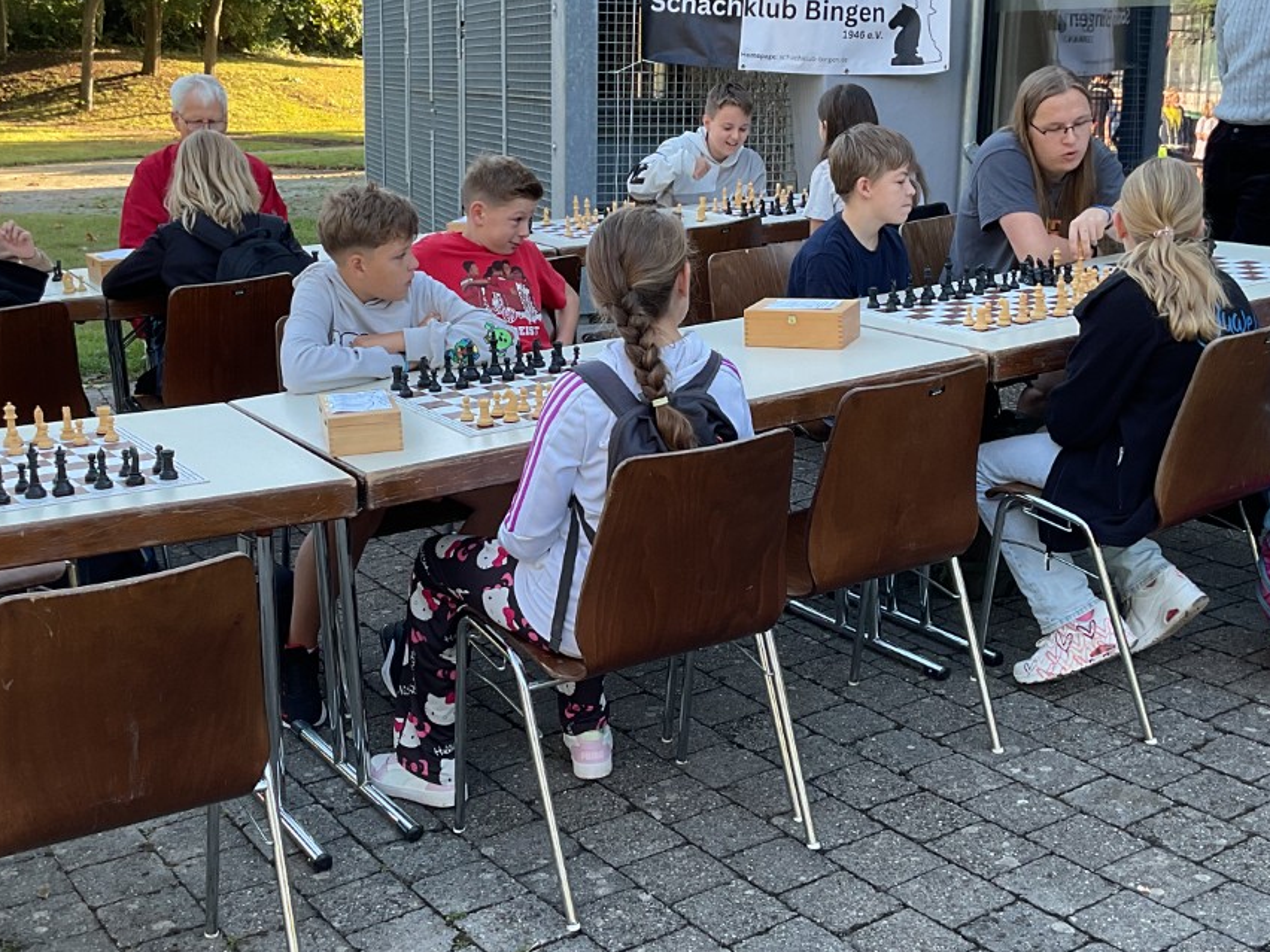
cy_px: 445
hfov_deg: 38.9
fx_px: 1798
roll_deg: -1.8
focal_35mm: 49
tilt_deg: -12.4
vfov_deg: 29.7
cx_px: 610
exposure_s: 1/120
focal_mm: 3
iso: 32
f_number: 1.8
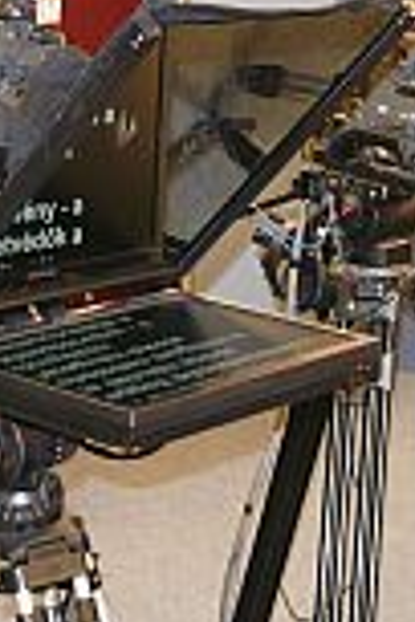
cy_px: 37
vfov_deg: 18.7
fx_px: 1850
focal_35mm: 107
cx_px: 684
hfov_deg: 12.0
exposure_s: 1/30
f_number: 2.8
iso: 160
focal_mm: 7.4
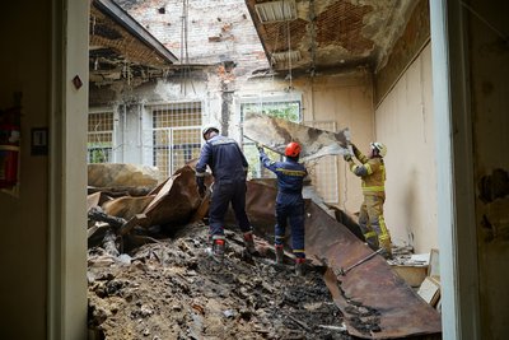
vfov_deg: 53.2
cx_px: 254
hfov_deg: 73.7
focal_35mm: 24
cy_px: 170
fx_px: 339
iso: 100
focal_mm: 24
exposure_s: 1/60
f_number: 4.5
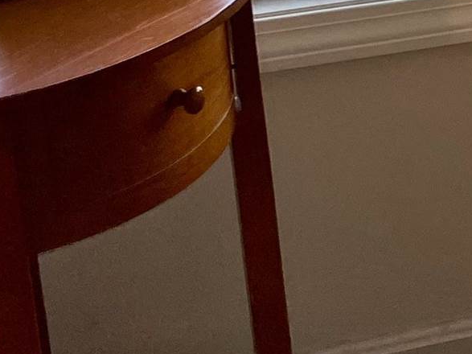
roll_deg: -0.8
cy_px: -318
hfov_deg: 13.1
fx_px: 1854
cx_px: 842
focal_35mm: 136
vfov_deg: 10.2
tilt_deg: -13.4
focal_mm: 4.2
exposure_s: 1/383
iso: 32
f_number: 1.6
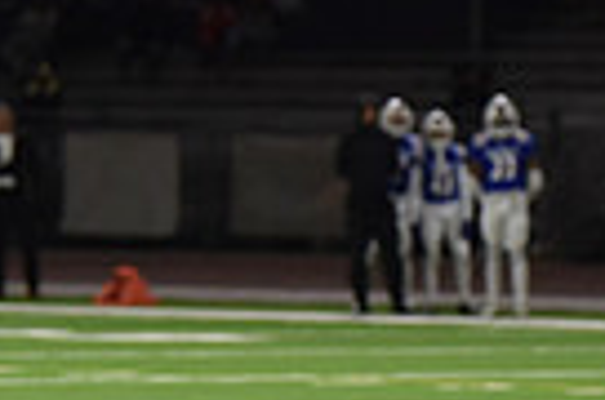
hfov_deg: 4.0
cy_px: 211
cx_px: 716
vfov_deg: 2.6
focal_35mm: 522
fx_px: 8752
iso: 1600
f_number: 2.8
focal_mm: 122
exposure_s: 1/500
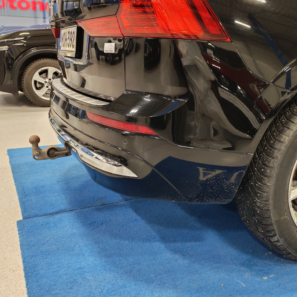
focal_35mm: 38
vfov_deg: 43.9
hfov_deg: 43.6
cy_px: 148
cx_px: 181
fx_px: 369
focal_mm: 6.12
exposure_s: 1/100
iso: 1000
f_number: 1.9
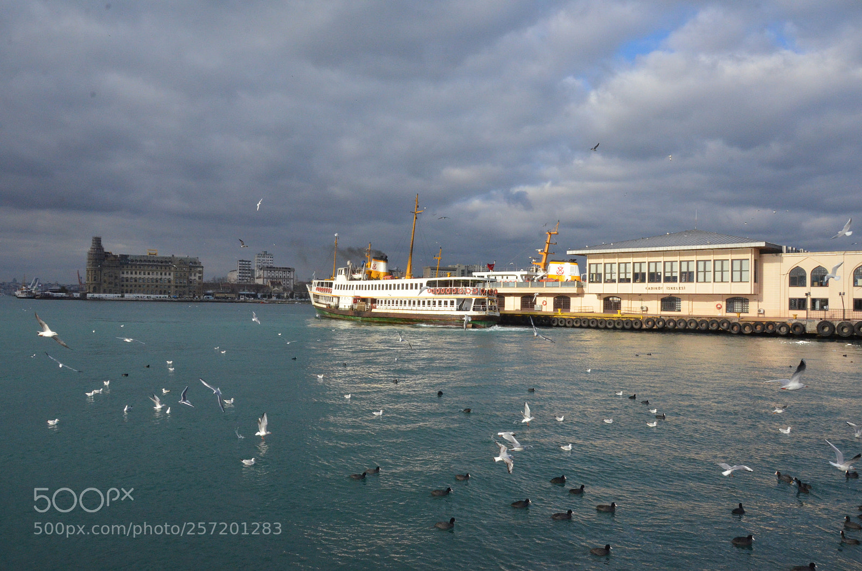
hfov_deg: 67.5
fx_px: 645
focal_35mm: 27
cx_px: 431
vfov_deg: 47.7
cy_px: 286
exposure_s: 1/1000
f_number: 16
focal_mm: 18
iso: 2000
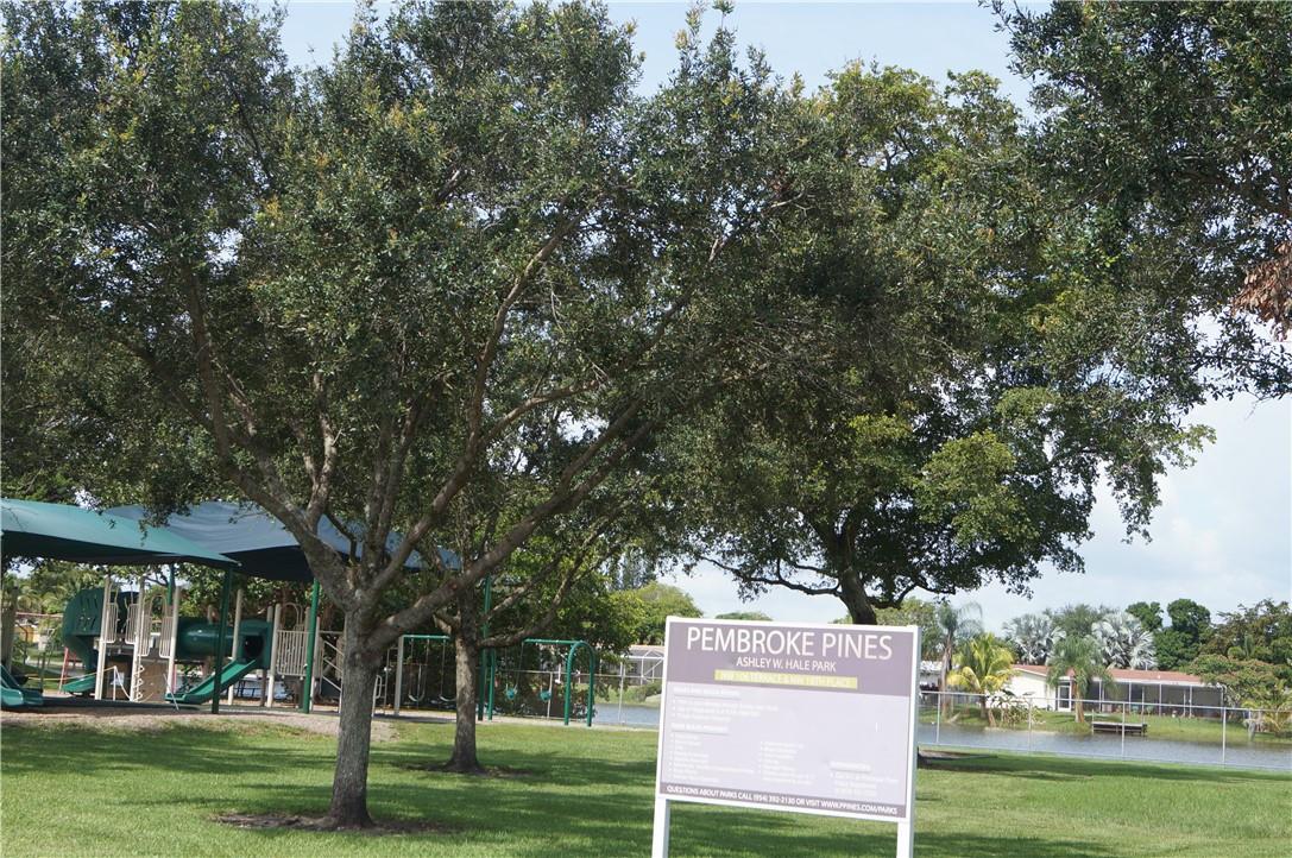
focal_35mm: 45
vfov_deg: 29.8
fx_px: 1613
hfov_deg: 43.7
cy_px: 429
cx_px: 646
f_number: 8
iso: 100
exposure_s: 1/200
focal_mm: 30
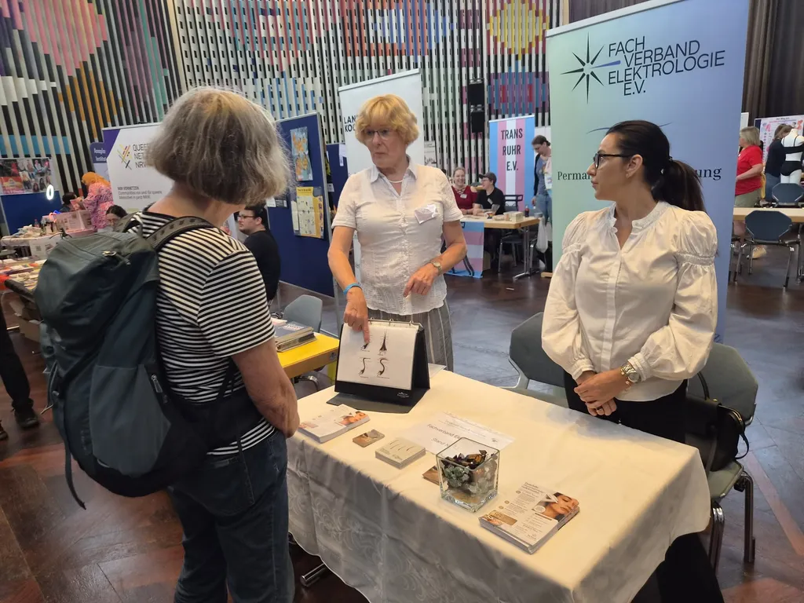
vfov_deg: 58.9
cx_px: 402
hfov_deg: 73.9
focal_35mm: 23
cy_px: 302
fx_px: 534
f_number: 1.8
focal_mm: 5.4
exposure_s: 1/100
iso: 125
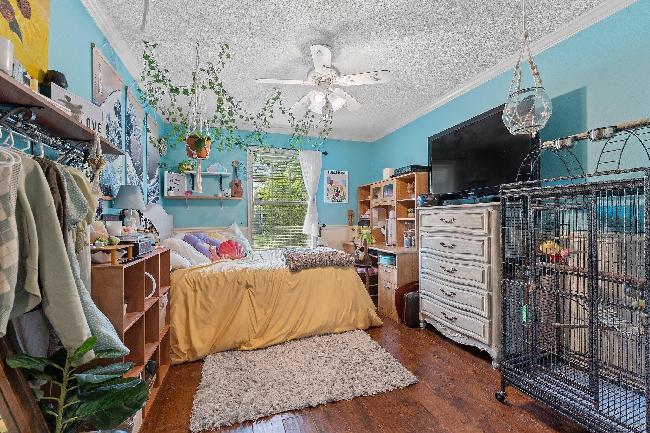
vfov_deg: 77.7
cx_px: 325
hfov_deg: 100.8
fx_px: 269
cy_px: 216
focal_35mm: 15
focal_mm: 14.9
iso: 800
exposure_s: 1/5
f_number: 8
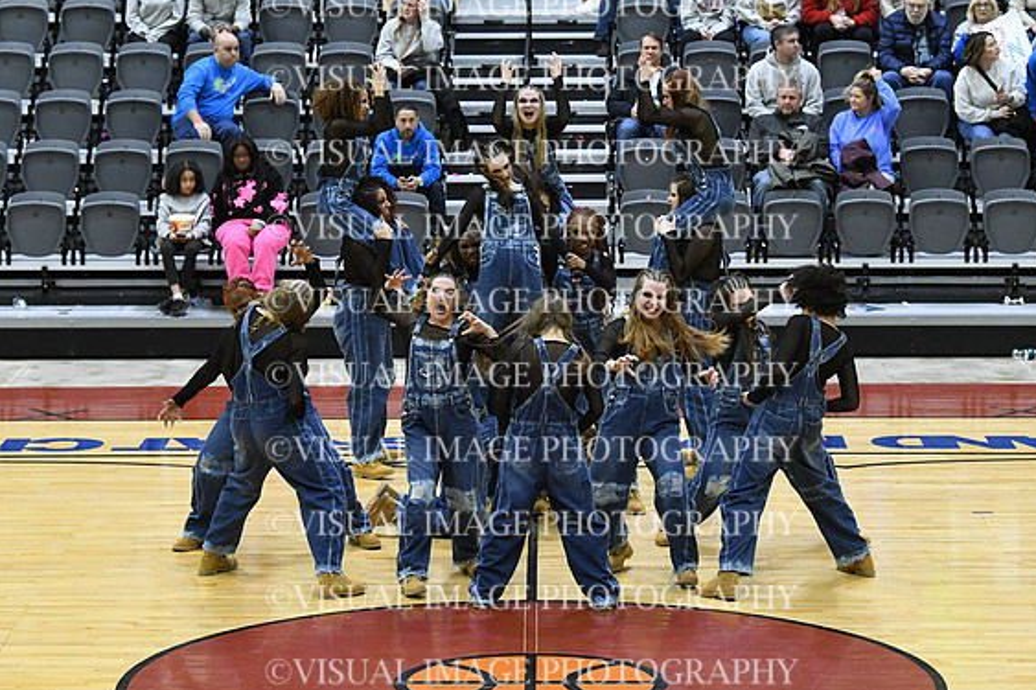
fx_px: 3826
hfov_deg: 15.4
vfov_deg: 10.3
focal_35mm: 133
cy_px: 338
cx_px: 532
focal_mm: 86
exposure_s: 1/250
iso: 4000
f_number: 4
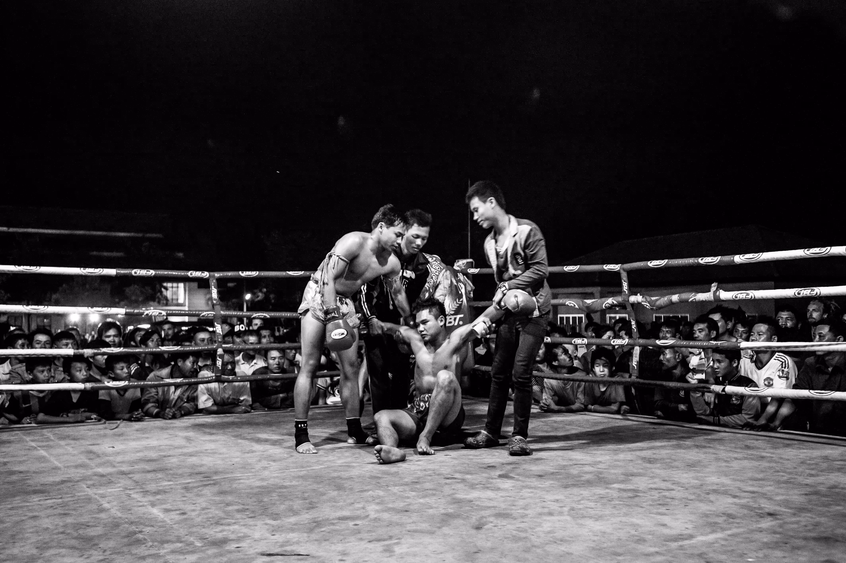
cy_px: 282
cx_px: 423
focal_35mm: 35
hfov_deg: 54.5
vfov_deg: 37.8
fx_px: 822
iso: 6400
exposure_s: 1/40
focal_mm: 35
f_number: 4
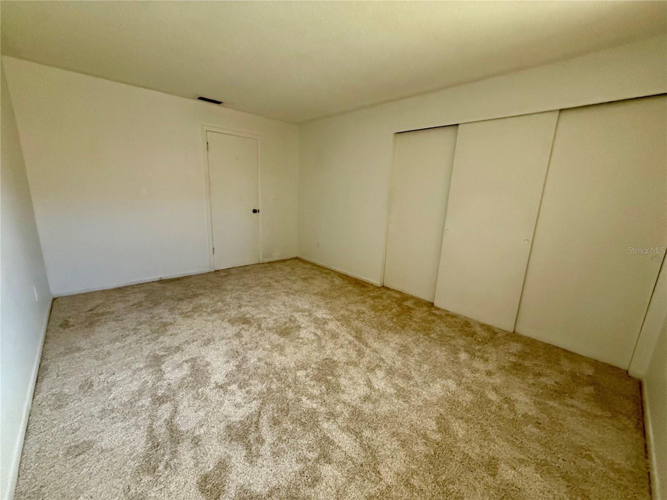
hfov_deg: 102.1
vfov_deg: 85.7
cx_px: 334
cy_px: 250
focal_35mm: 14
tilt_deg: -12.4
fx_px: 270
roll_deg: -2.4
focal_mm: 2.22
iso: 800
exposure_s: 1/60
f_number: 2.2
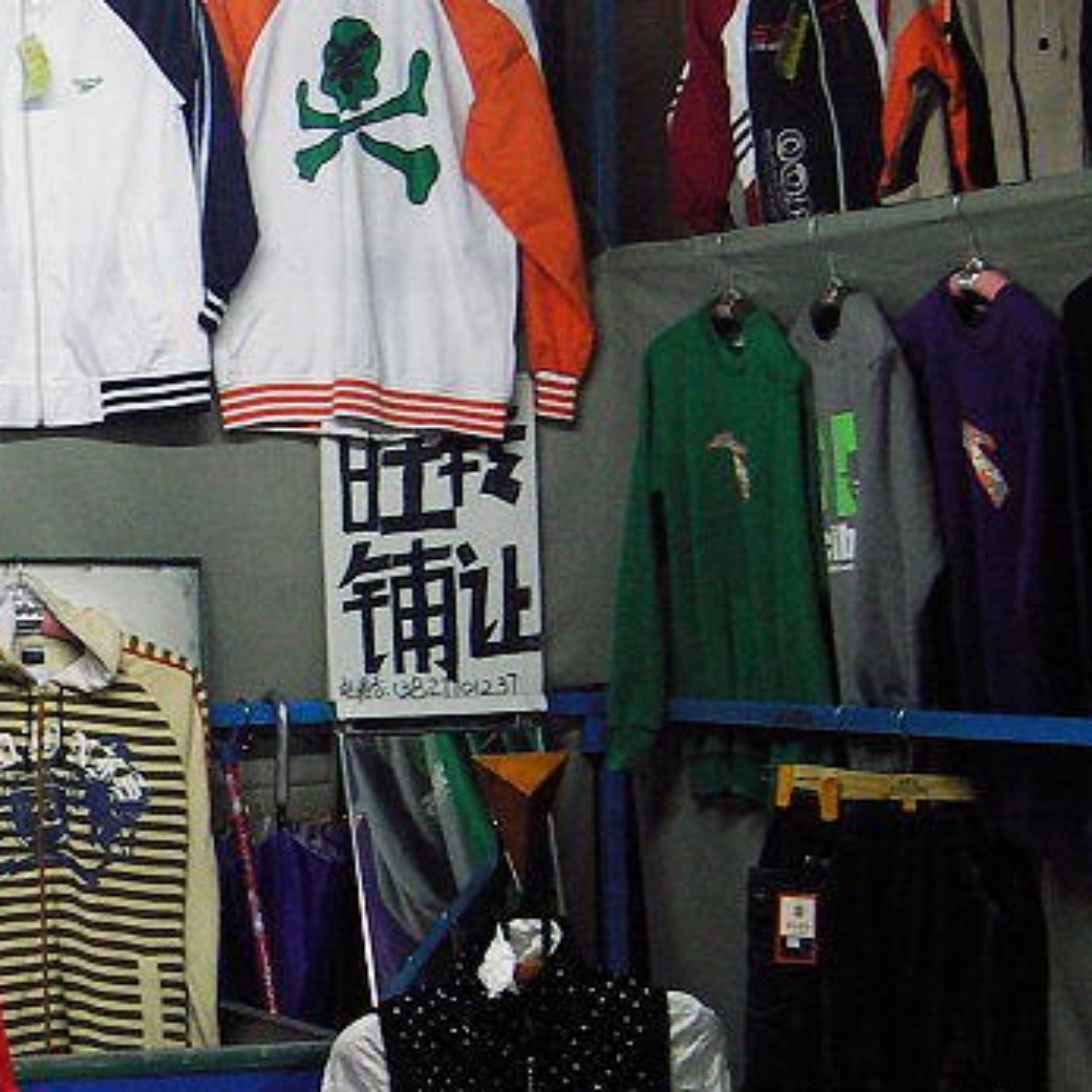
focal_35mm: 110
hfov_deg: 15.8
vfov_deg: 15.8
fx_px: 3926
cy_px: 585
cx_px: 263
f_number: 3.5
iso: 100
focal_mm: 8.1
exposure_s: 1/4
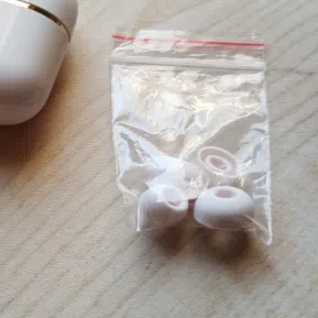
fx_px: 977
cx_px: -31
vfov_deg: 18.4
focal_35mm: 94
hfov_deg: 17.8
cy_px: 107
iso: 125
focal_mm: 5.31
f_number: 1.7
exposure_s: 1/50
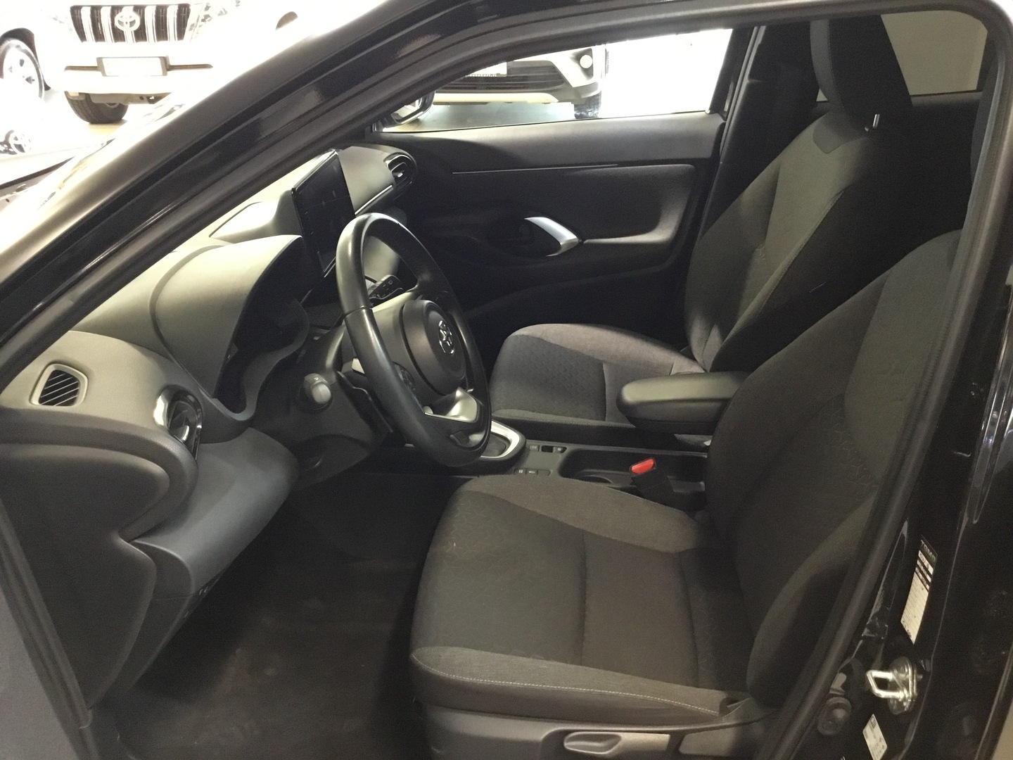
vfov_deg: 45.4
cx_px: 506
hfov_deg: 58.4
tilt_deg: -26.8
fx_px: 907
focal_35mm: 31
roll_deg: +2.6
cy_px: 380
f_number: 2.4
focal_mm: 3.3
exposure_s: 1/17
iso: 320
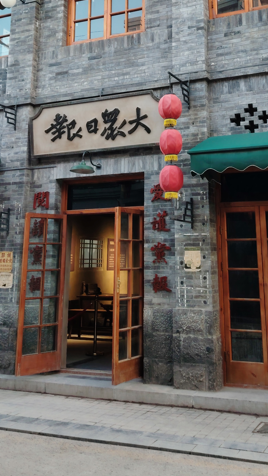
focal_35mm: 43
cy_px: 114
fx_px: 543
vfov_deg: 45.6
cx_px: 161
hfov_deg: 27.7
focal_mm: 5.25
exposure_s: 1/50
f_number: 1.75
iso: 157
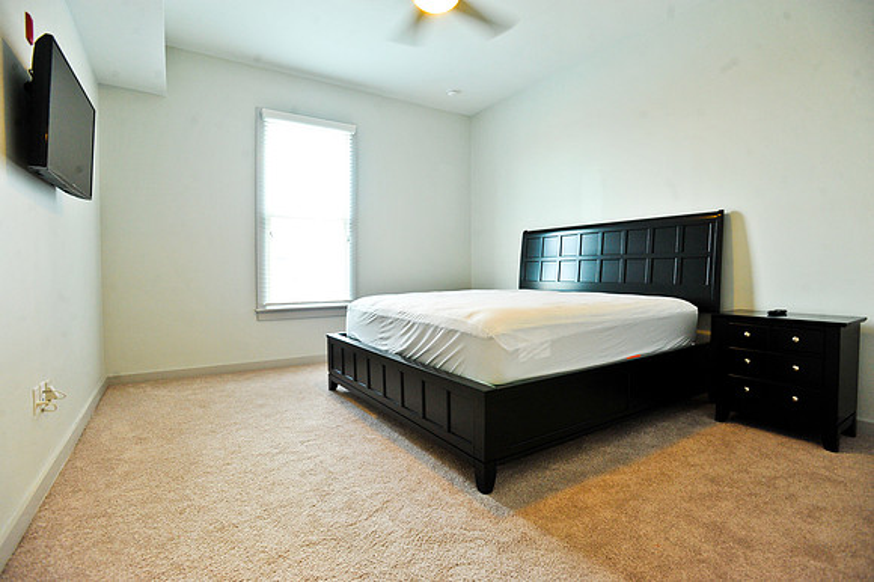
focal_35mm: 17
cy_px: 291
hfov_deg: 93.3
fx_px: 412
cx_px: 437
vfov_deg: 70.4
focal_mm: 17
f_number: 5.6
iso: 1250
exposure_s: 1/40
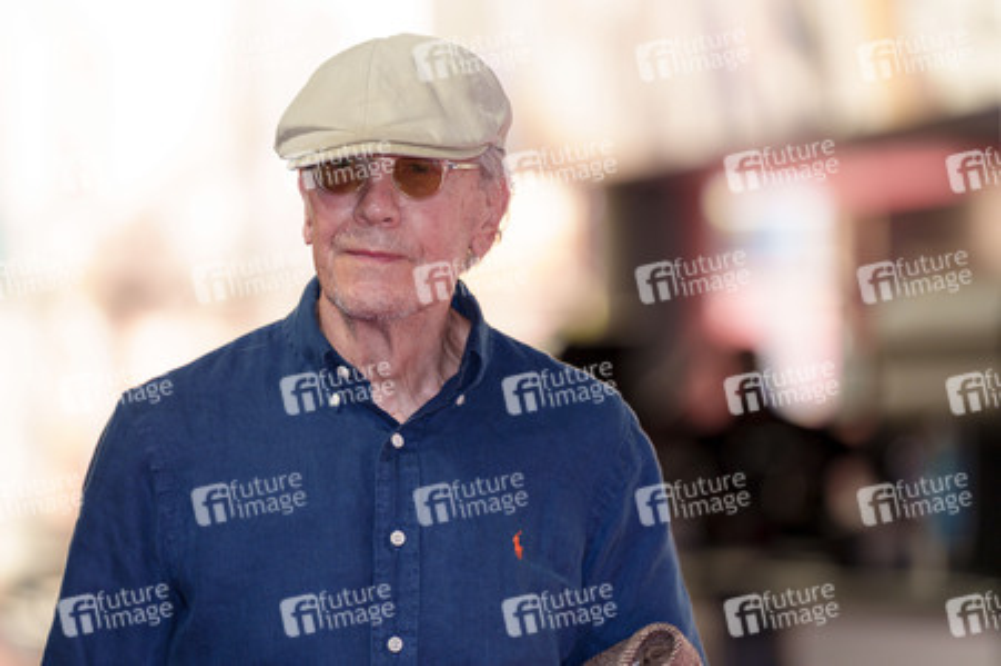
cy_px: 333
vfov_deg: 6.9
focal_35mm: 200
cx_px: 500
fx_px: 5557
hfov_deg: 10.3
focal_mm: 200
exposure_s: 1/250
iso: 320
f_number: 3.2
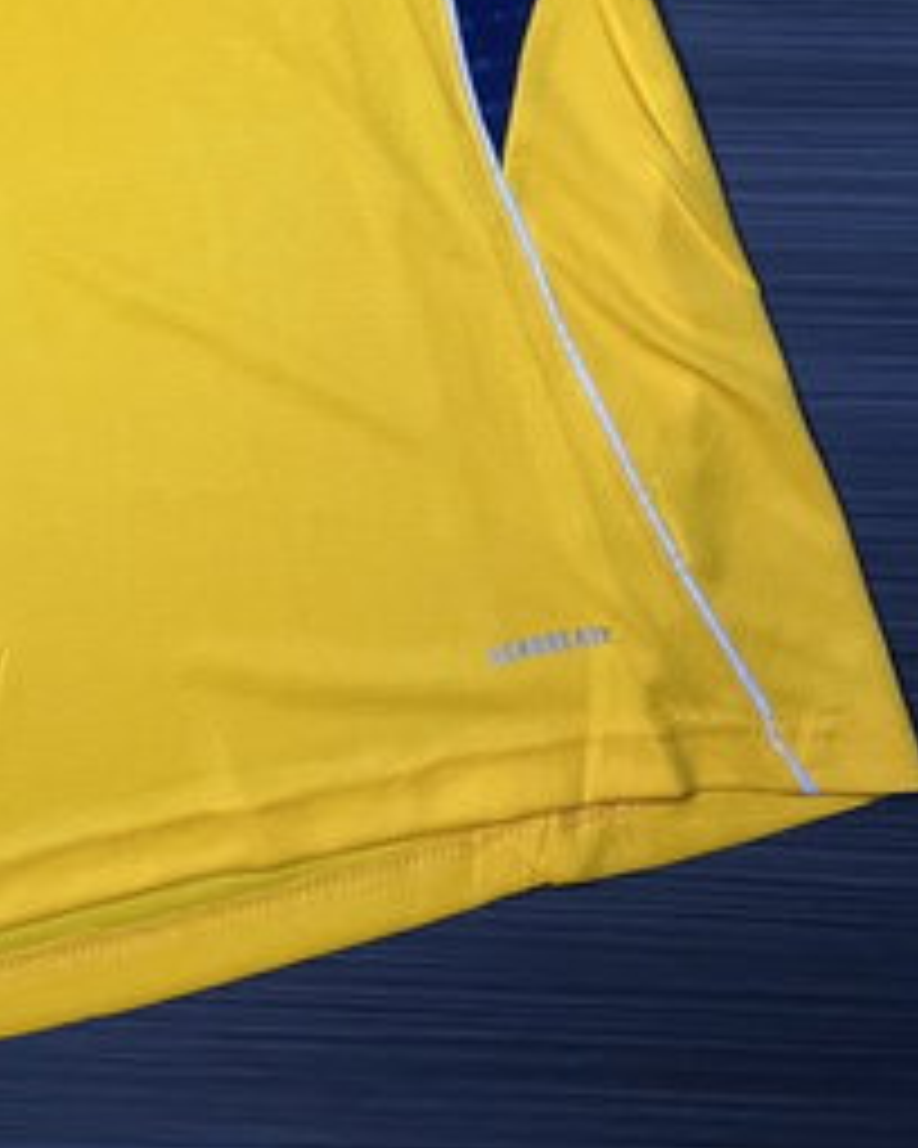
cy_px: 47
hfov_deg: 27.2
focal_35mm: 53
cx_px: 27
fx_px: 1800
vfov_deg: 32.9
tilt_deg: -85.2
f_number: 1.5
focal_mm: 5.7
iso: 400
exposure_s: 1/60
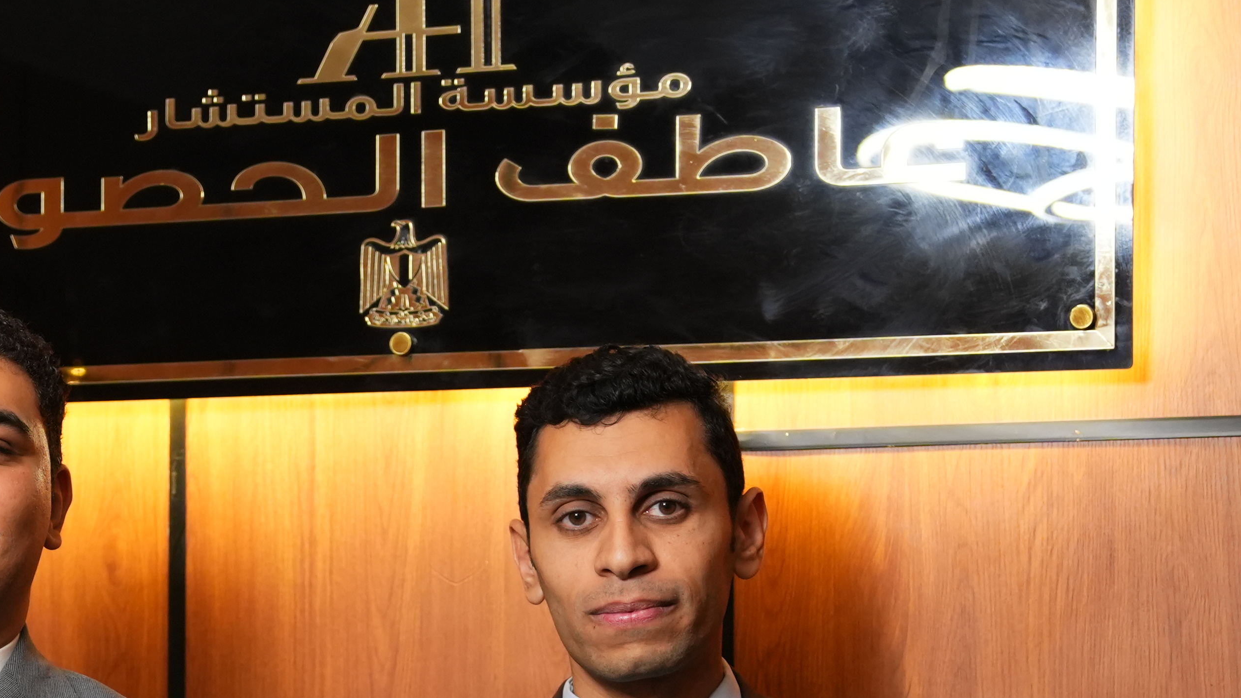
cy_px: 846
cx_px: 374
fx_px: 3739
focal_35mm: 114
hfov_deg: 18.8
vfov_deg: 10.5
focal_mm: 38.9
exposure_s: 1/100
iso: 1250
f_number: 2.8
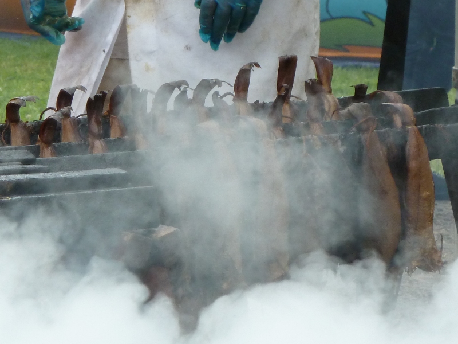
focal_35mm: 182
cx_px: 229
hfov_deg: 10.9
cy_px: 172
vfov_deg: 8.2
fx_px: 2408
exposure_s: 1/500
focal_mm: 29.9
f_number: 4.5
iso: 200
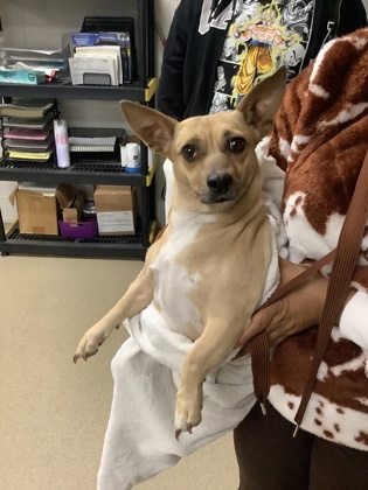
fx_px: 439
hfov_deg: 45.4
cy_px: 245
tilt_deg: -28.4
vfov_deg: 58.4
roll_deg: -0.7
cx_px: 184
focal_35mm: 31
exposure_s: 1/60
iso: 320
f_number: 2.4
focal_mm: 3.3
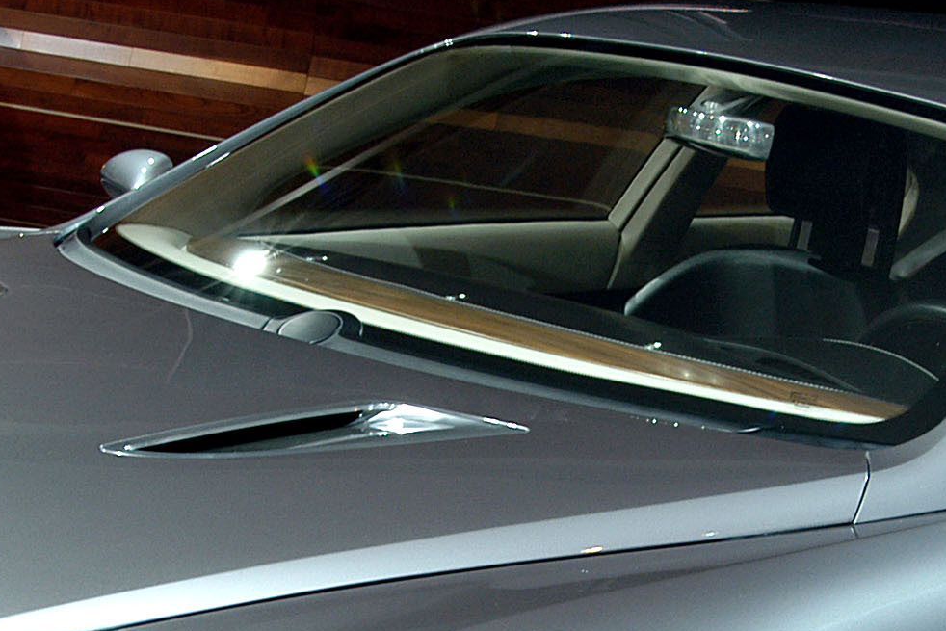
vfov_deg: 11.4
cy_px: 625
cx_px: 574
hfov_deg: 17.2
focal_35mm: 119
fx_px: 3127
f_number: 8
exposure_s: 1/20
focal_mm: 26
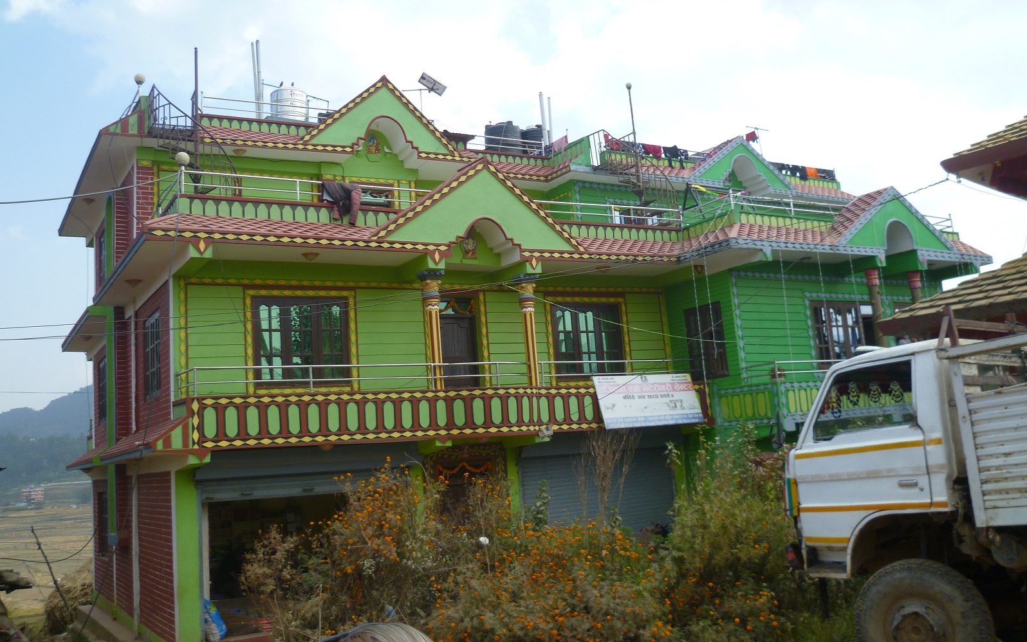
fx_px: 952
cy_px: 262
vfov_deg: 37.2
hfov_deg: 56.7
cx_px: 514
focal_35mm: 34
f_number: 3
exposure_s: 1/400
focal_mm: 5.7
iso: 100
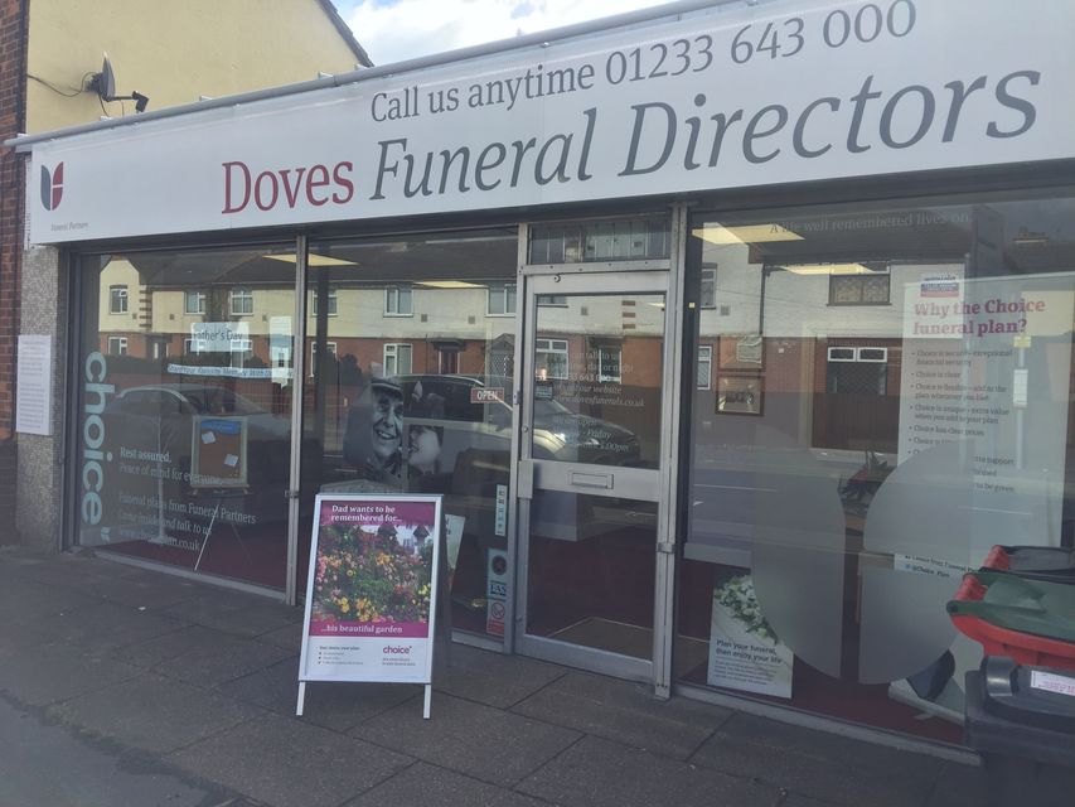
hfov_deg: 61.7
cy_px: 404
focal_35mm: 29
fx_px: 901
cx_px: 538
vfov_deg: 48.2
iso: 32
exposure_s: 1/1099
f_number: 2.2
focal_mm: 4.15
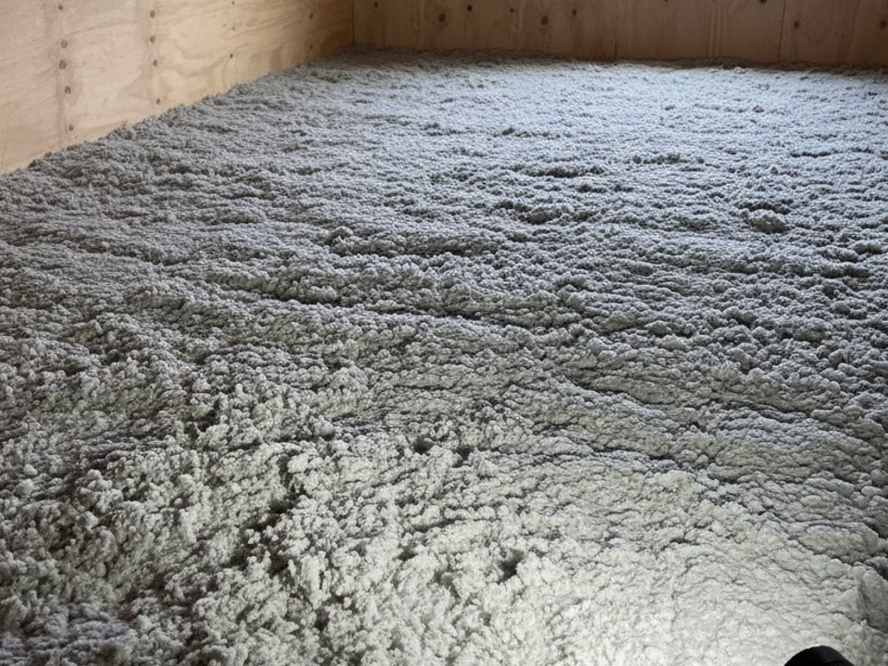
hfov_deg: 59.4
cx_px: 352
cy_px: 319
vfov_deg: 46.8
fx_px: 770
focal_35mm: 30
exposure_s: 1/1237
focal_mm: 6.8
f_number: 1.78
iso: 289
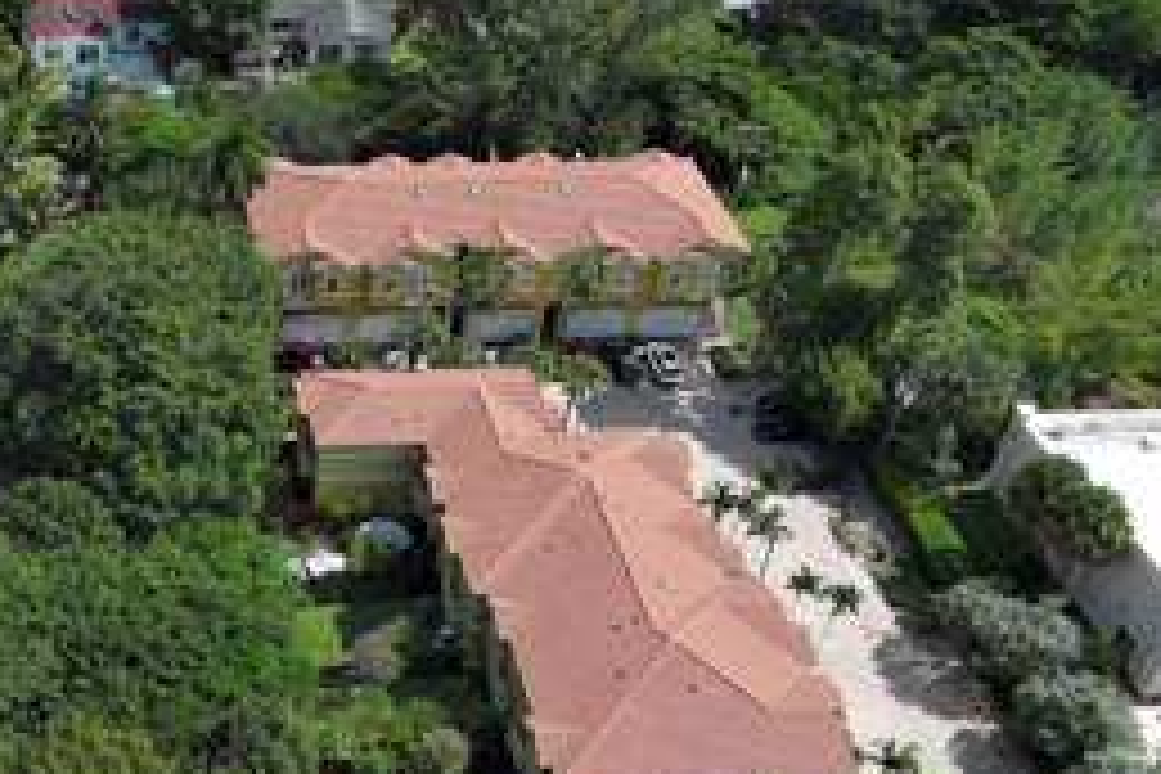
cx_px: 104
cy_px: 482
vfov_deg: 25.0
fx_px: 1741
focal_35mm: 54
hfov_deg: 34.7
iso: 100
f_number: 2.8
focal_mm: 10.57
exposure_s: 1/1156
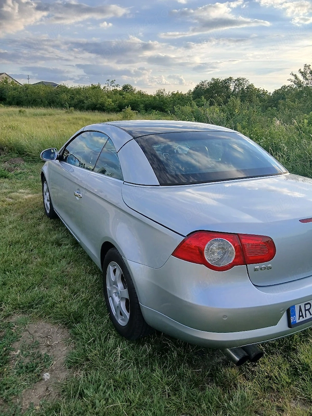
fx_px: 312
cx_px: 156
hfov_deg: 53.1
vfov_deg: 67.3
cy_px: 208
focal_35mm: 26
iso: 20
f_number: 1.8
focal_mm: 3.98
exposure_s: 1/213
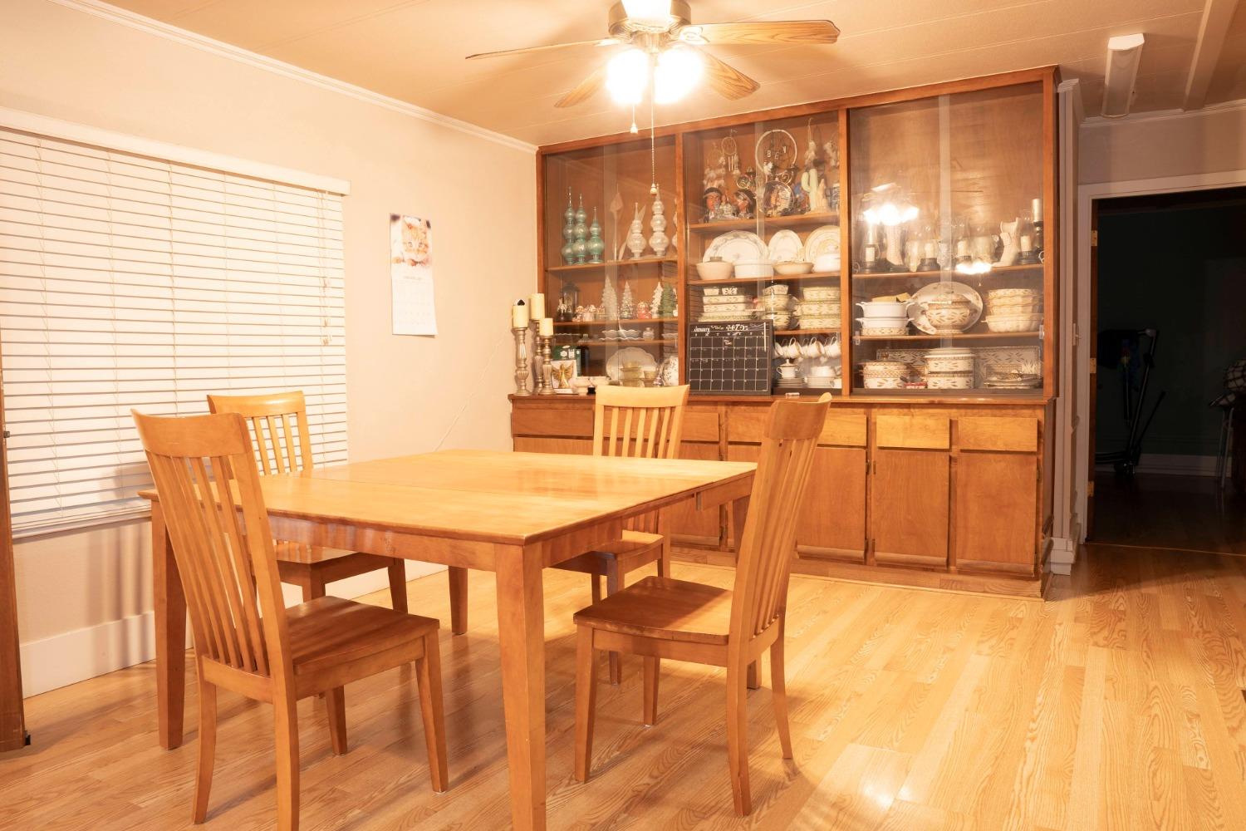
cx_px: 623
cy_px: 416
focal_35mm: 24
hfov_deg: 73.7
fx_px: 831
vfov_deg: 53.1
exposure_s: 2.5
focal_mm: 16
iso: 100
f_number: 11
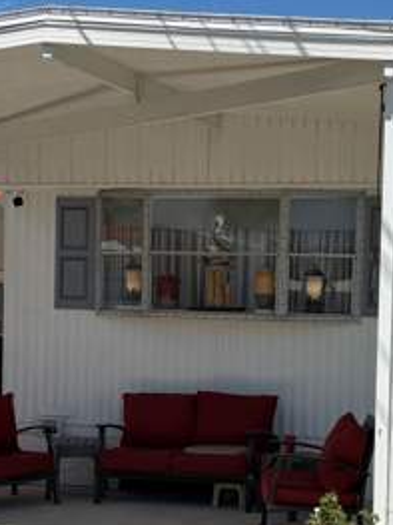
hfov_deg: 18.6
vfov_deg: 24.6
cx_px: 277
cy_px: 359
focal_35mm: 79
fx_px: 1197
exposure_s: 1/5814
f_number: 1.6
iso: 50
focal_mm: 5.96
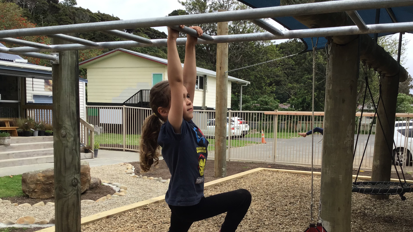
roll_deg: -2.1
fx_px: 416
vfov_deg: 30.9
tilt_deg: -7.5
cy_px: 162
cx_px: 226
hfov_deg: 52.7
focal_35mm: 38
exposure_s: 1/668
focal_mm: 3.3
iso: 25
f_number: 2.4
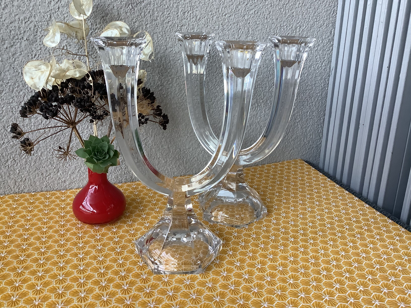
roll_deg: -1.1
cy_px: 154
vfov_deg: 45.4
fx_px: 368
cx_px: 206
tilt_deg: -20.5
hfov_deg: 58.4
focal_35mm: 31
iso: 200
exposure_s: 1/50
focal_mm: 3.3
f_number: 2.4
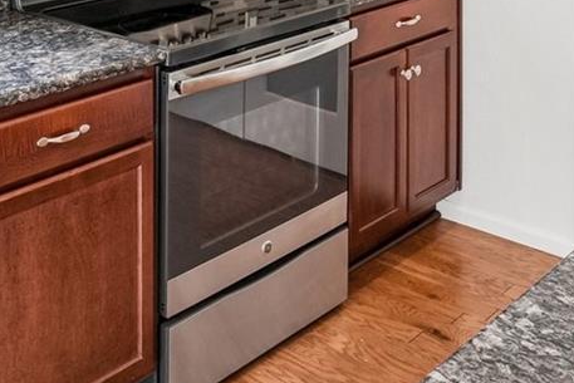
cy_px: -193
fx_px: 921
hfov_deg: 34.0
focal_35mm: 58
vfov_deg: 20.2
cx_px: 158
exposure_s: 1/40
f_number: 8
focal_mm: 11
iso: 400
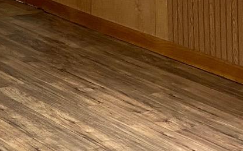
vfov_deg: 9.0
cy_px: -180
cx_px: -90
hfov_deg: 14.8
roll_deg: +1.8
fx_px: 887
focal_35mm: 134
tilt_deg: +0.6
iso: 125
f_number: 1.8
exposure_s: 1/87
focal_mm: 4.25
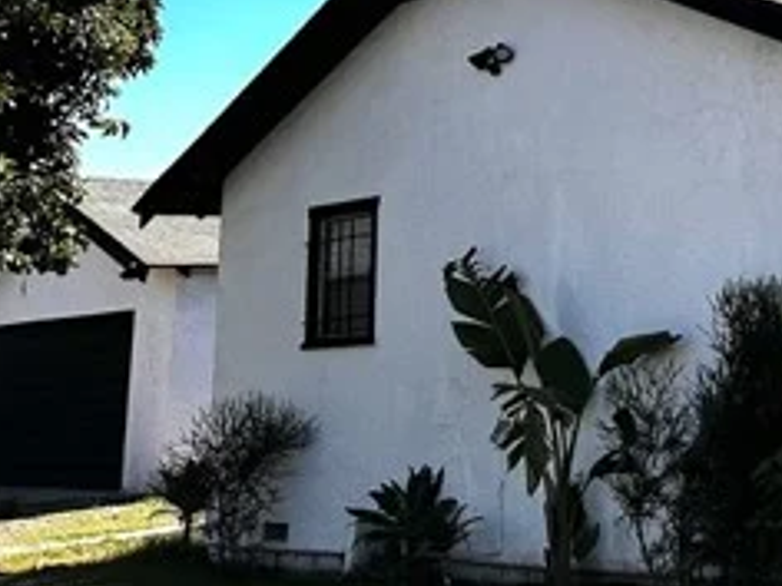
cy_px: -46
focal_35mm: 65
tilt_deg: +12.7
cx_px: 1021
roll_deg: +2.5
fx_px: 1468
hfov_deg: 25.6
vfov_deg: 21.5
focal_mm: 6.86
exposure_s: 1/4184
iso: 80
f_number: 1.78
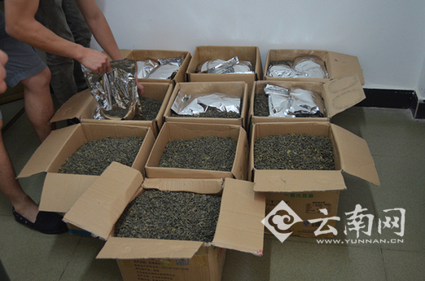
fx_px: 424
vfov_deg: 36.7
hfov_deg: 53.3
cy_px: 140
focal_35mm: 36
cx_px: 212
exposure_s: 1/30
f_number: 4
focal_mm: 24
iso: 1100
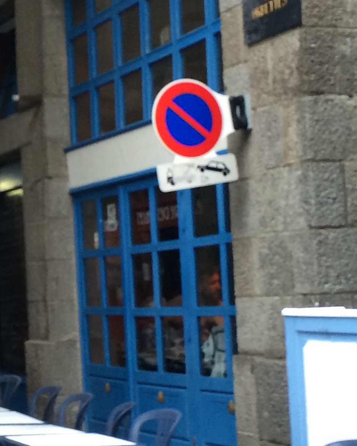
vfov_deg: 22.7
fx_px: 1109
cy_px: 262
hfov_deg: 17.7
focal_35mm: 84
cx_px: -33
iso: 40
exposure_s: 1/30
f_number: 2.2
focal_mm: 4.15
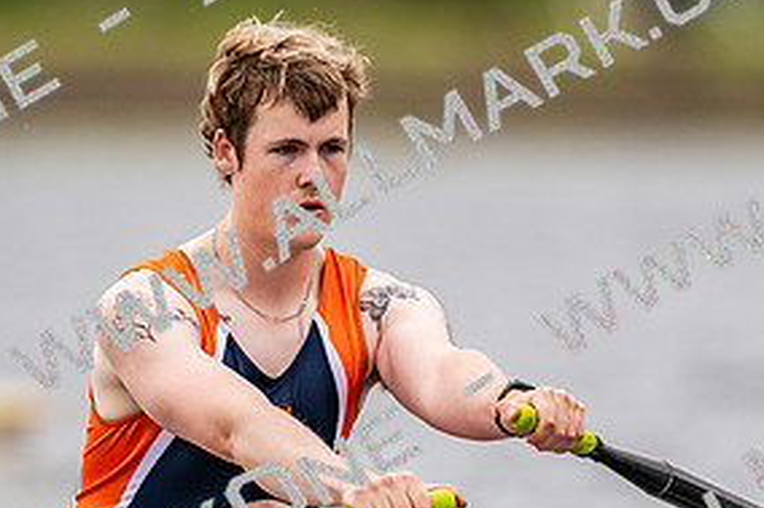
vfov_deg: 1.1
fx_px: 26045
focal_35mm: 1228
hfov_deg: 1.7
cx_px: 342
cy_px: 399
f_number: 4
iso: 280
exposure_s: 1/2500
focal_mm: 600
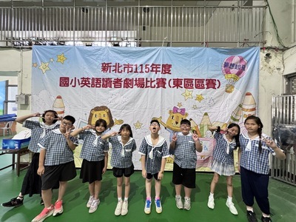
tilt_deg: -0.1
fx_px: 120
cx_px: 148
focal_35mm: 14
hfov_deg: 102.1
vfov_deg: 85.7
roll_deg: -1.2
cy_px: 111
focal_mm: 2.22
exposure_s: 1/75
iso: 320
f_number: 2.2
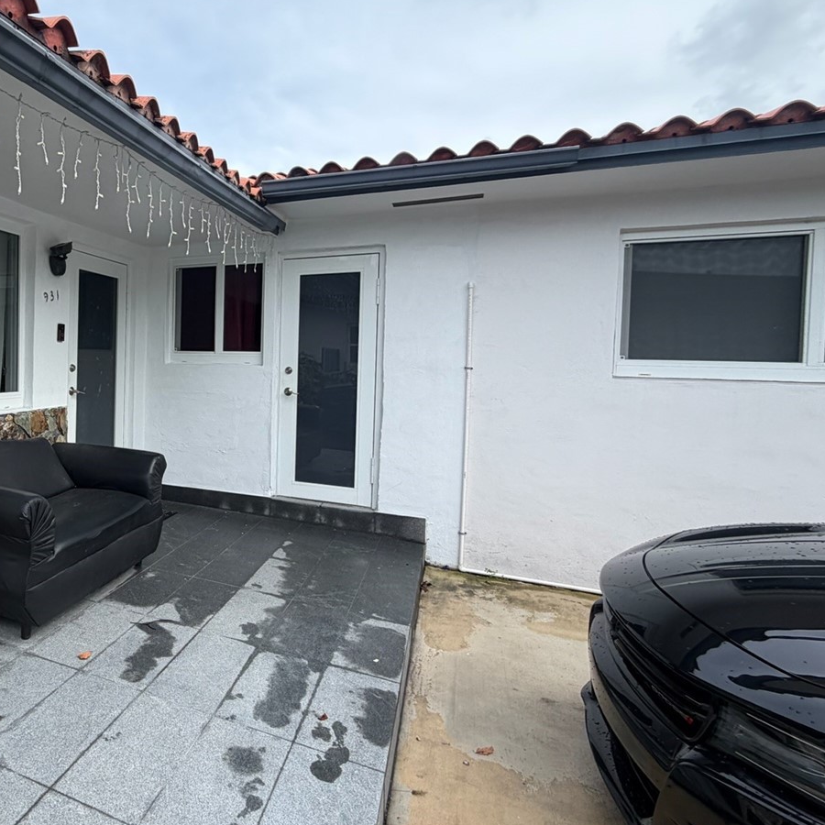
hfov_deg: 63.0
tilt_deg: -1.6
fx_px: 593
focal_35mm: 22
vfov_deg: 69.5
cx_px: 153
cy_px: 376
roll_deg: -0.1
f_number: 2.2
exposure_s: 1/770
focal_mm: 2.22
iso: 32
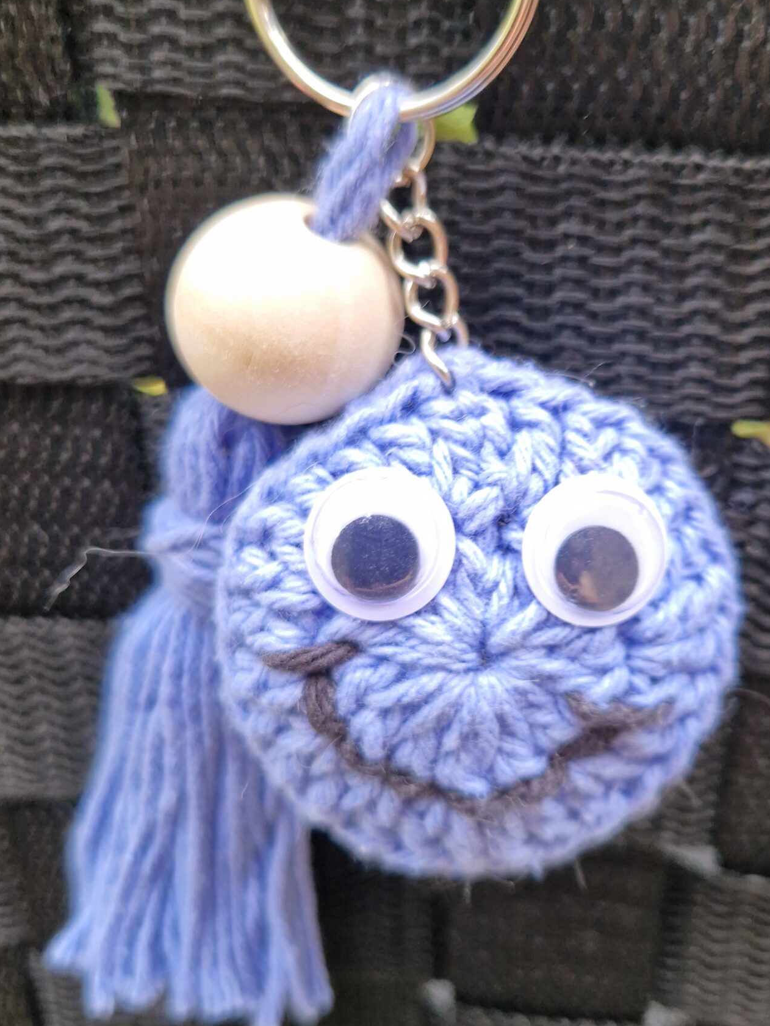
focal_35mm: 35
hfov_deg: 40.3
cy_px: 520
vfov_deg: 52.6
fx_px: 1038
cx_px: 506
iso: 50
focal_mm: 5.4
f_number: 1.8
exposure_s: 1/180
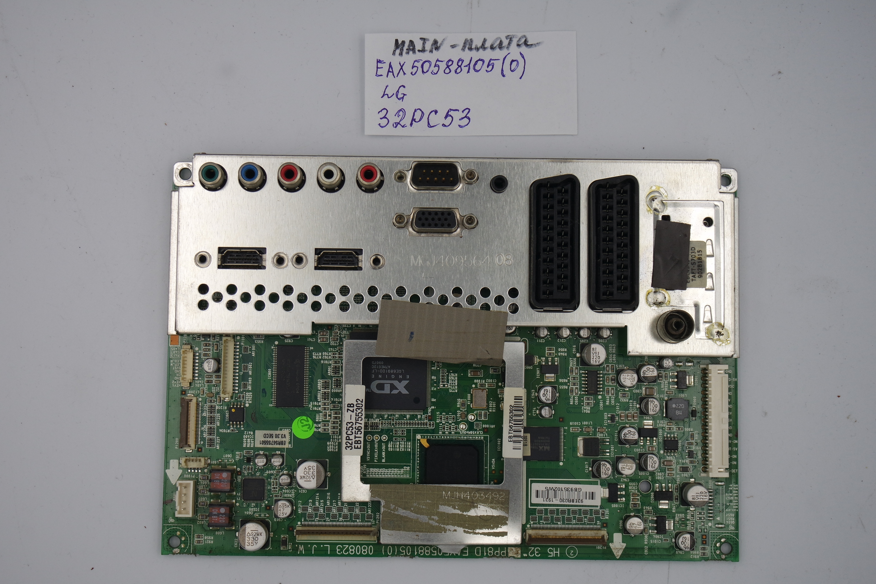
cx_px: 438
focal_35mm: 54
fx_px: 1314
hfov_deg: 36.9
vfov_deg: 25.1
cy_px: 292
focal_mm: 20
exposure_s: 1/160
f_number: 5.6
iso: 160
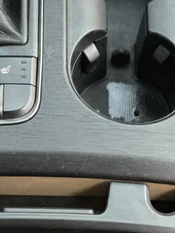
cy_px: -22
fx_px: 1300
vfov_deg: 10.1
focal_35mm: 193
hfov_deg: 7.7
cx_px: 51
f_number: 2.8
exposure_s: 1/15
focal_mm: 9
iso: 500
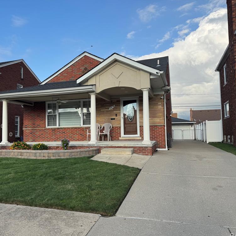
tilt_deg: +3.2
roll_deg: +0.4
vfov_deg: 55.6
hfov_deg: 55.4
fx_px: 224
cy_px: 120
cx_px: 101
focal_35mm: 29
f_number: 1.78
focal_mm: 6.76
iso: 80
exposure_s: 1/2833
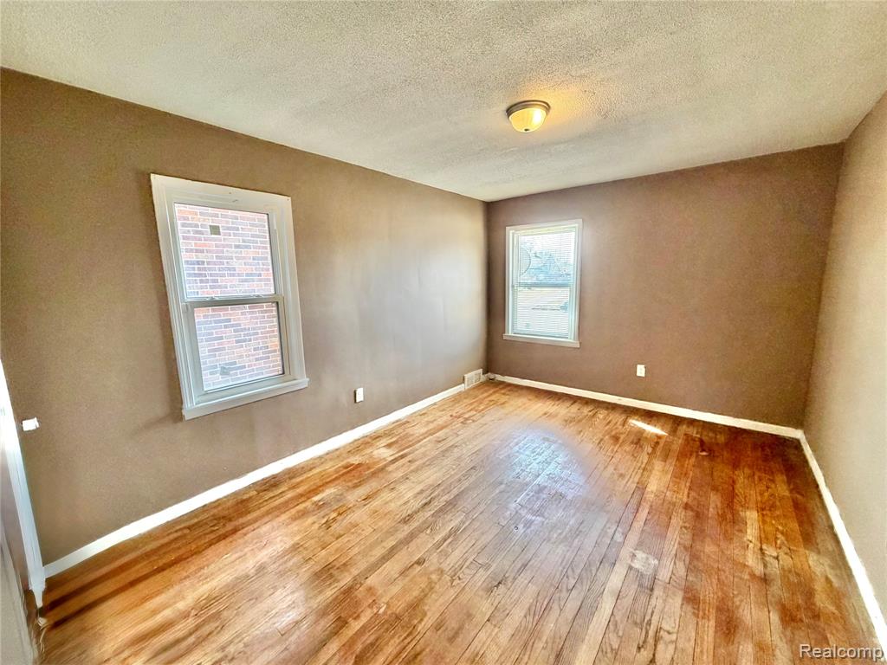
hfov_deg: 102.1
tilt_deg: -8.3
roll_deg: +1.1
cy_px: 332
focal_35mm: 14
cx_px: 444
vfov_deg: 85.7
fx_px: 359
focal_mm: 2.22
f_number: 2.2
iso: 320
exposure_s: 1/87
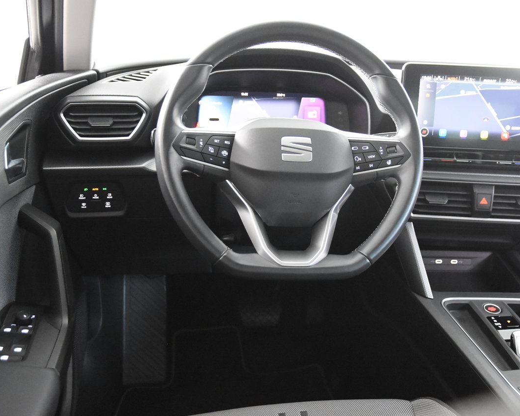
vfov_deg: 36.5
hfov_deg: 44.8
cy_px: 210
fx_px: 631
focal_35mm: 41
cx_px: 271
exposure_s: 1/40
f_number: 3
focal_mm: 24
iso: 8000
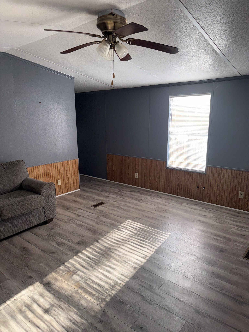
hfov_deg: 56.8
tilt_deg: -11.6
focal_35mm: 24
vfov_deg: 71.6
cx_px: 124
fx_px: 230
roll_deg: -1.9
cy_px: 166
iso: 50
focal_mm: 6.76
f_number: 1.78
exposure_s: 1/74
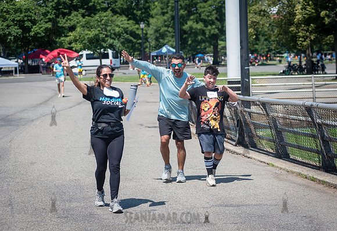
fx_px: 927
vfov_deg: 14.2
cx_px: 194
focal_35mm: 98
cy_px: 129
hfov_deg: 20.6
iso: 200
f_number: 4
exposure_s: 1/1600
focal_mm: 86
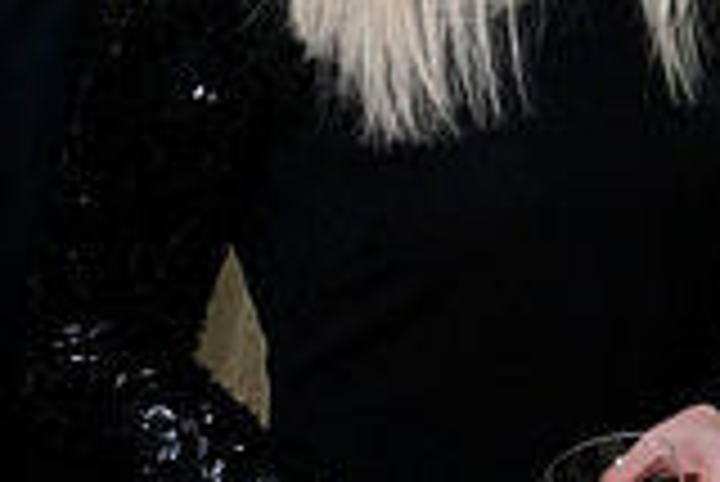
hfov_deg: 21.4
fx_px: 1742
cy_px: -110
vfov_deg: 15.1
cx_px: 900
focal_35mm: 87
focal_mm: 24
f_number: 8
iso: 5000
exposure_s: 1/125
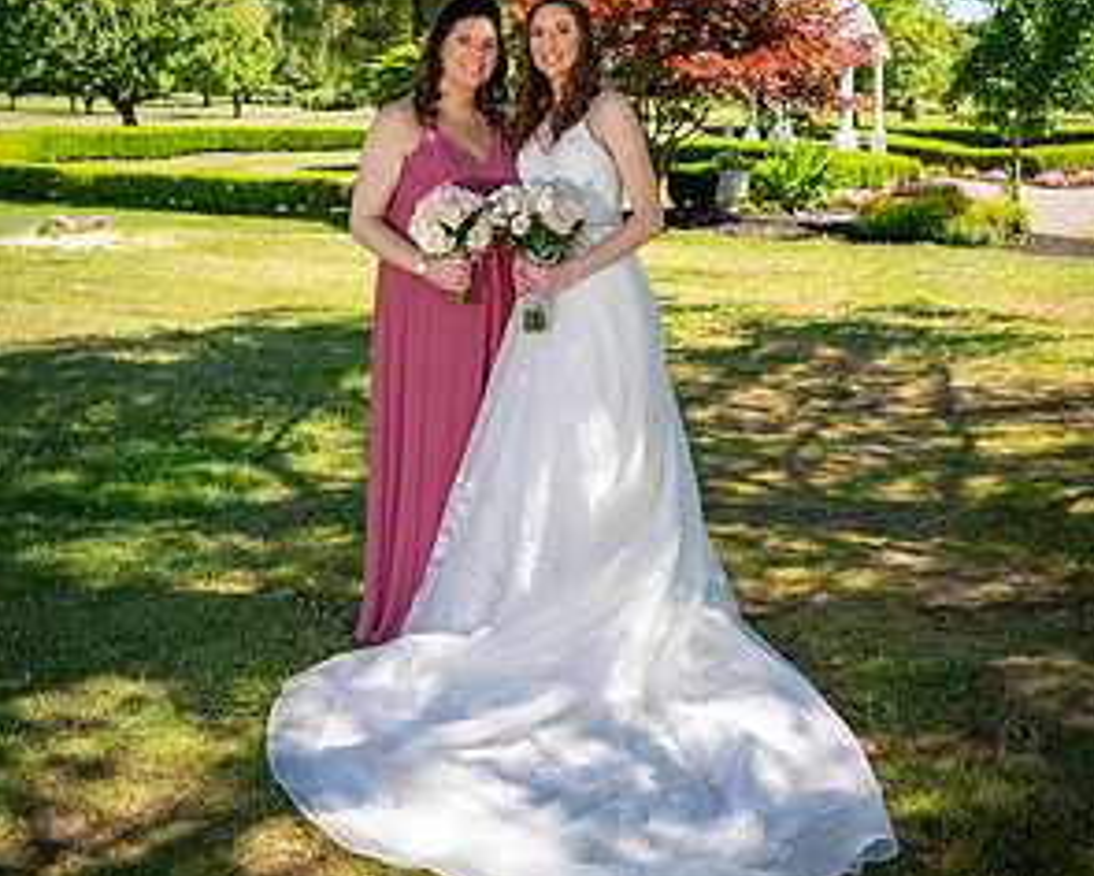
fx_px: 1295
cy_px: 189
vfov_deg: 36.2
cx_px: 551
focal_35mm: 40
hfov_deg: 45.8
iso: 100
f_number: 3.2
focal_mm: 28
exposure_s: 1/800
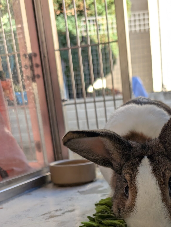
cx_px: 142
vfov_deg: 44.6
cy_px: 180
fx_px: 263
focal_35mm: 40
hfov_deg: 34.7
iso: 31
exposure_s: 1/188
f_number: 1.68
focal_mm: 6.9
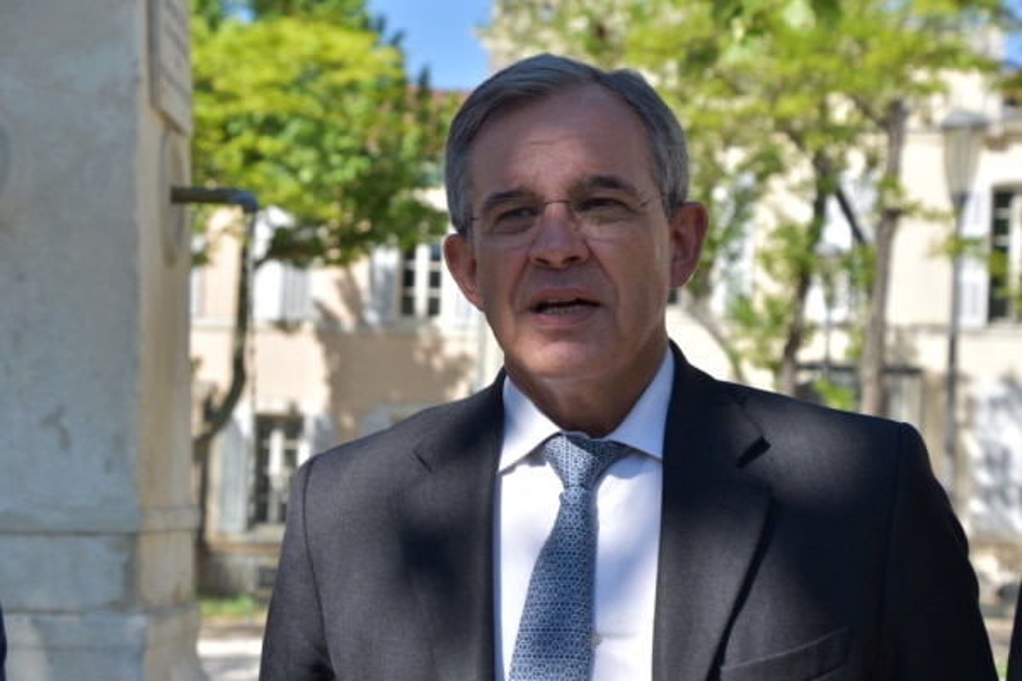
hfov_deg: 20.9
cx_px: 511
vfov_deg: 14.0
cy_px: 340
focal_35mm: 98
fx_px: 2768
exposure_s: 1/250
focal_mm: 65
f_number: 8
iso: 100
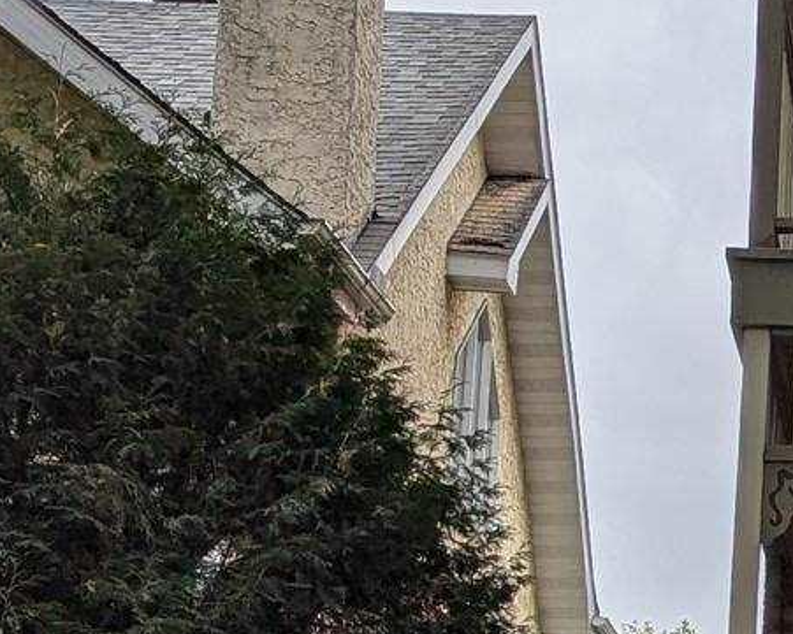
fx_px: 3122
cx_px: 1391
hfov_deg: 13.2
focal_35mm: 133
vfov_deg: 11.6
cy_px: 353
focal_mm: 6.81
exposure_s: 1/190
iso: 49
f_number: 1.85
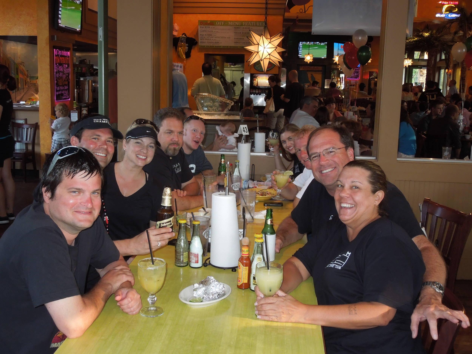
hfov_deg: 47.9
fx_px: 532
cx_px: 236
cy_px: 177
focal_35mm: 39
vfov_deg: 36.8
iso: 360
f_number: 3.8
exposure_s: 1/30
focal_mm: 7
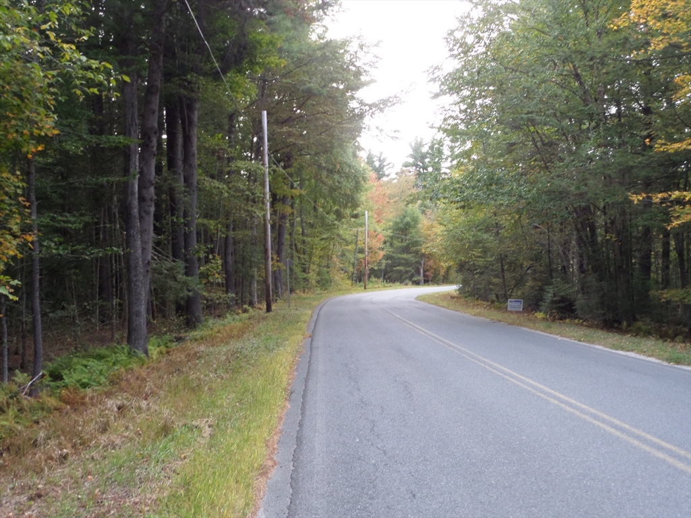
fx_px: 818
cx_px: 346
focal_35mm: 41
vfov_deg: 35.1
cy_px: 259
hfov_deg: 45.8
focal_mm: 6.8
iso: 240
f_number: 3.6
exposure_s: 1/45
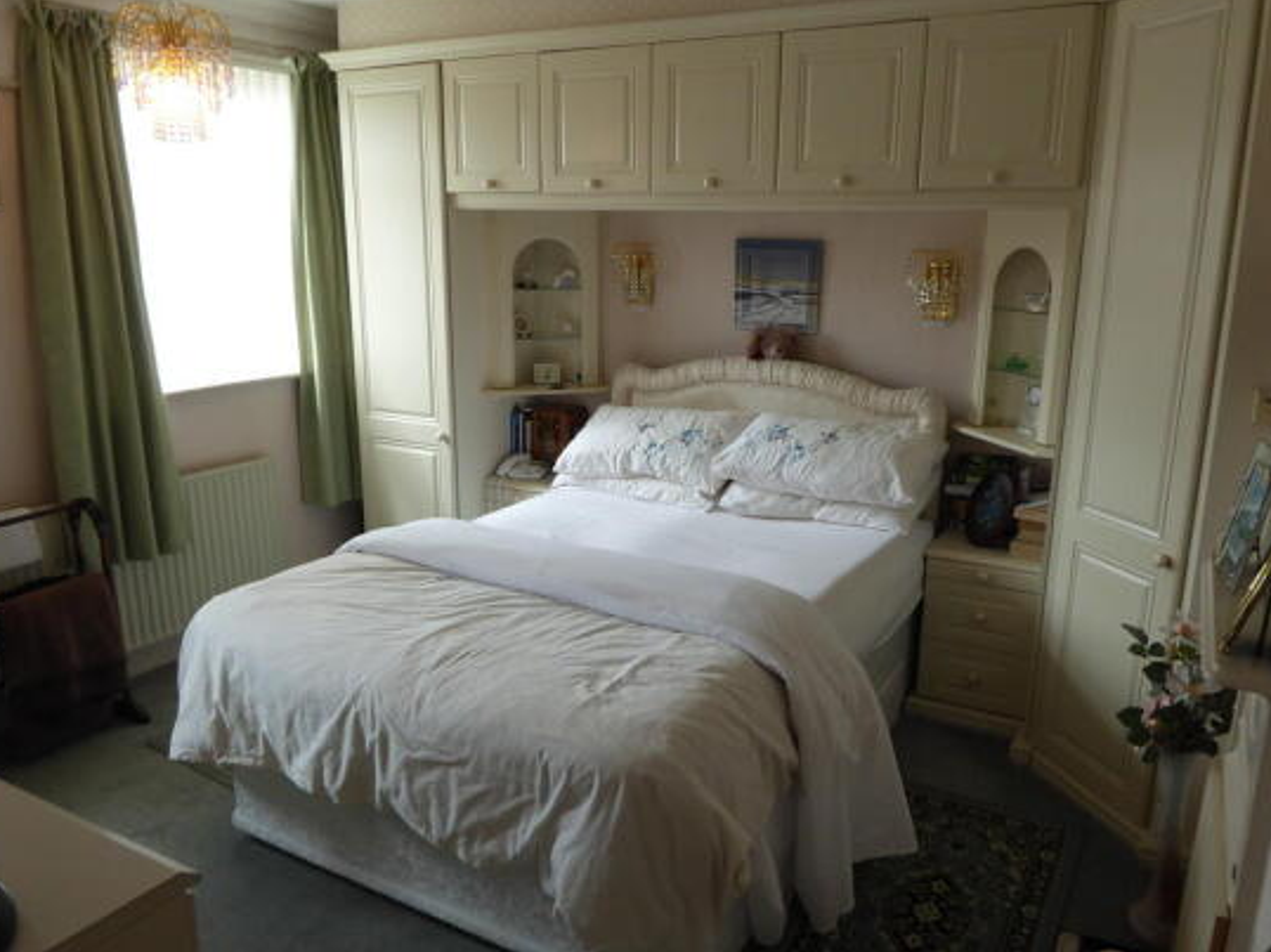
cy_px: 488
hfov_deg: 67.3
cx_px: 656
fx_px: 954
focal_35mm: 26
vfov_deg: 53.0
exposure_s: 1/60
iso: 100
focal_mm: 4.3
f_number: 3.3
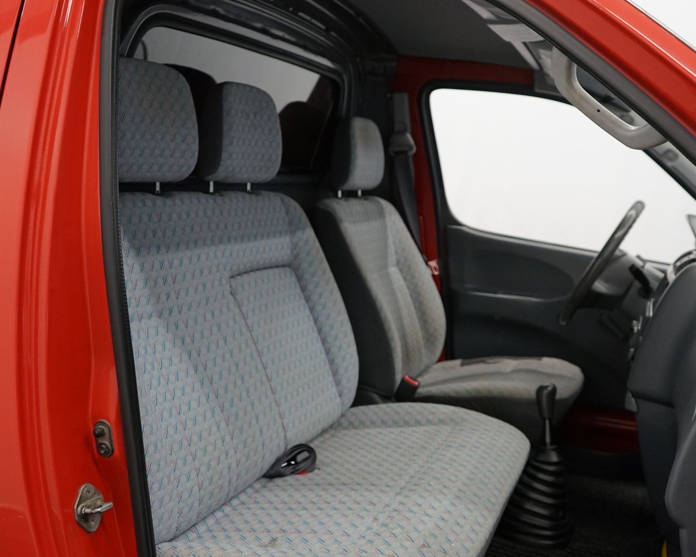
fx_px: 762
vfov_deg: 40.1
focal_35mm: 37
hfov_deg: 48.8
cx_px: 418
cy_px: 295
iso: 1600
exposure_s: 1/160
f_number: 4
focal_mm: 28
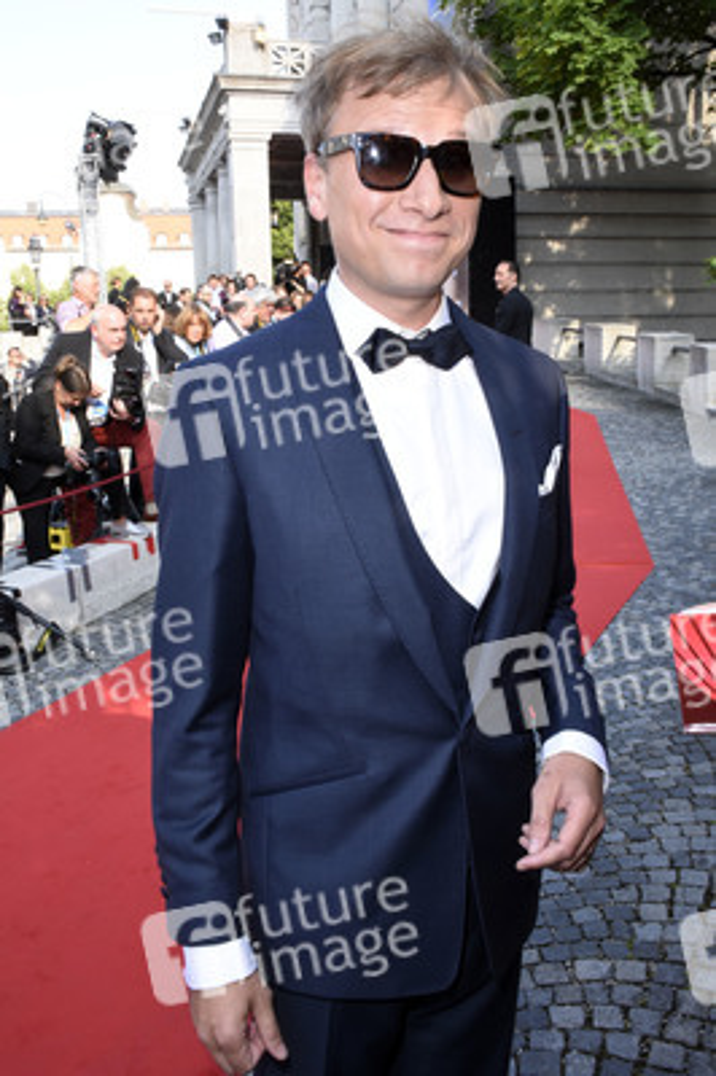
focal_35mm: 33
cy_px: 538
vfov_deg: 57.3
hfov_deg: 39.9
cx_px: 358
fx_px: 986
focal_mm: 22
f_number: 20
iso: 1000
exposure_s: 1/60
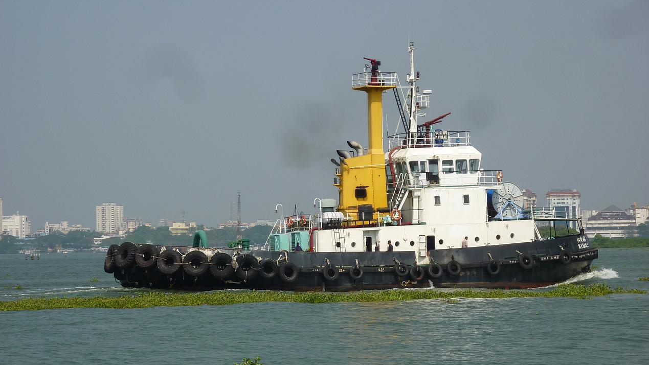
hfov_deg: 17.6
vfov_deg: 9.9
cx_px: 323
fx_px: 2100
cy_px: 211
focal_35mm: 122
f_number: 5.6
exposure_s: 1/640
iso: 80
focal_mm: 18.2
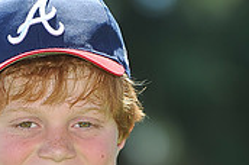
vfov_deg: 2.0
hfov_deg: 3.1
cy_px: 210
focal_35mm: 675
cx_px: 103
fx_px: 4660
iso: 200
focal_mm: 200
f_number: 4.5
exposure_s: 1/640
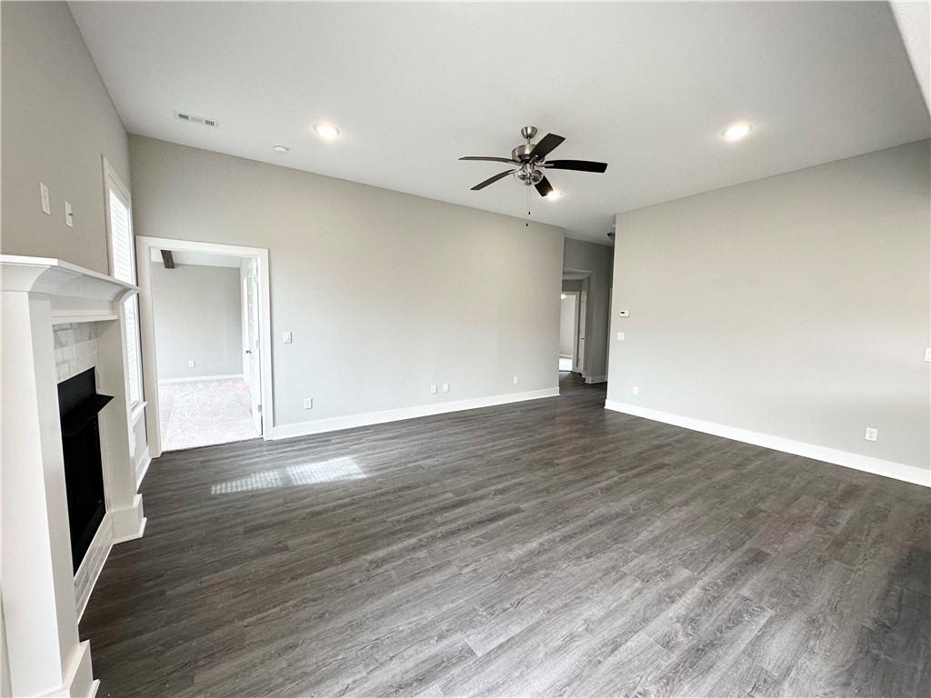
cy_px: 349
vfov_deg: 85.7
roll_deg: -1.1
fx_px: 377
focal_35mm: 14
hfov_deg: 102.1
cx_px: 466
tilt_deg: -5.3
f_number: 2.2
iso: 125
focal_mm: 2.22
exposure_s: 1/120
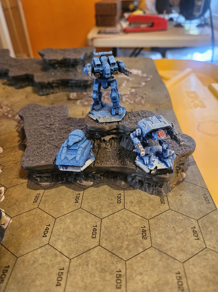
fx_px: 193
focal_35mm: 23
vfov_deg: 74.0
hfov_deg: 58.8
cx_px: 109
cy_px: 146
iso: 500
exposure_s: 1/60
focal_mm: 5.4
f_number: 1.8
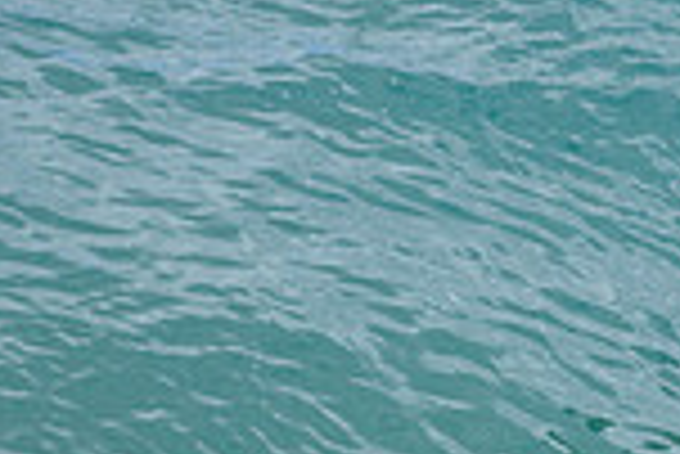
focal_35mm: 1842
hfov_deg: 1.1
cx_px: 1083
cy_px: -87
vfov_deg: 0.7
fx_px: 34826
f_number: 5.6
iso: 560
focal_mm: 390
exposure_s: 1/2000
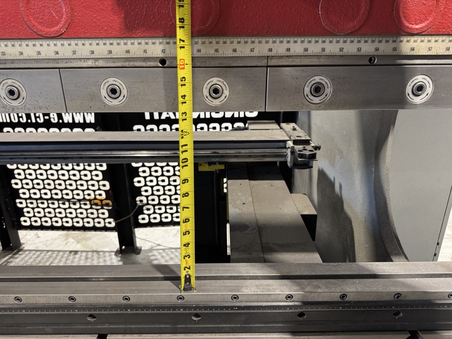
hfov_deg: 71.6
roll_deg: +0.7
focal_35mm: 24
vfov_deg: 56.8
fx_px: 313
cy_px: 170
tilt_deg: -20.4
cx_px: 226
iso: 250
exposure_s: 1/60
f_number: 1.78
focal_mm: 6.76
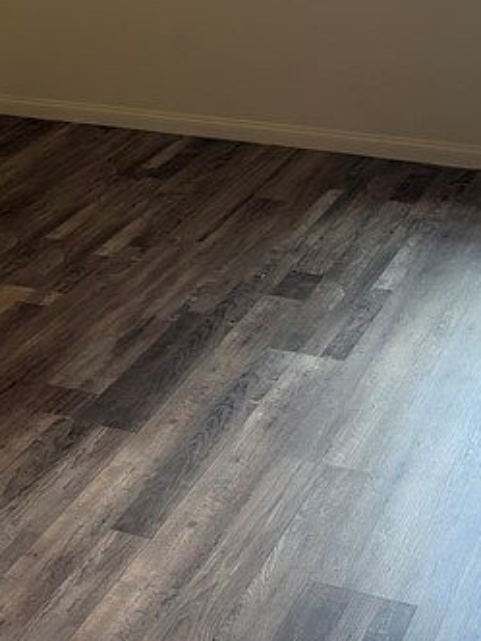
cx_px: 241
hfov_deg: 19.9
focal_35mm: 74
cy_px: -120
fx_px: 1371
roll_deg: +1.6
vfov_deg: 24.0
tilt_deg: -7.8
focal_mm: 6.76
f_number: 1.78
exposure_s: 1/153
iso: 200
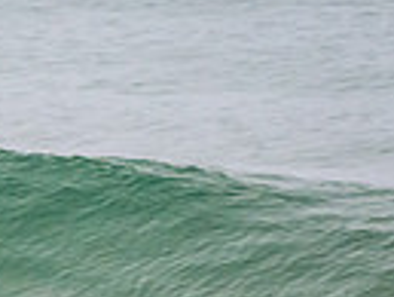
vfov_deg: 0.6
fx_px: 30122
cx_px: -462
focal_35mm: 2644
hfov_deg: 0.7
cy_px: 175
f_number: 5.6
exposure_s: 1/1000
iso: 1000
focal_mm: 500
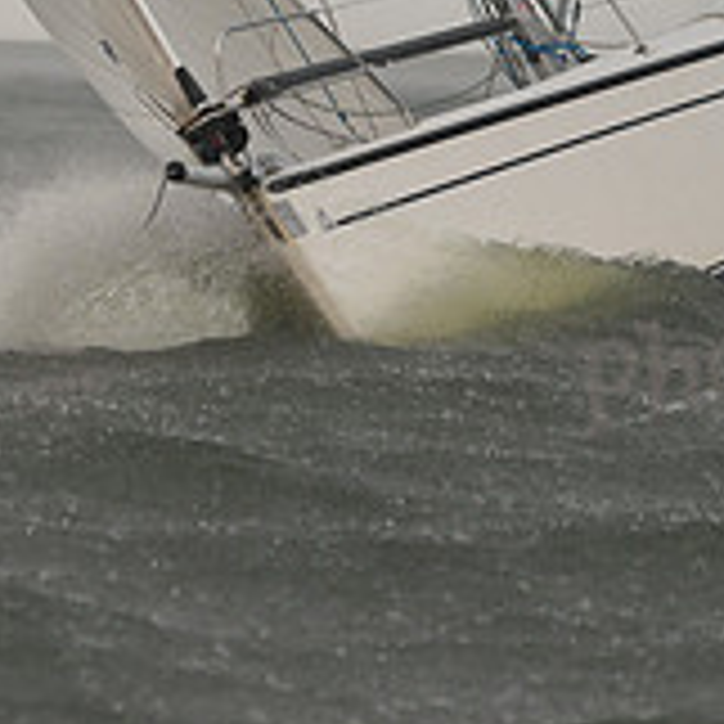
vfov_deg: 5.1
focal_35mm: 344
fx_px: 8140
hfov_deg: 5.1
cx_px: 346
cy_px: 146
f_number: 2.8
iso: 400
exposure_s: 1/640
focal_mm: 112
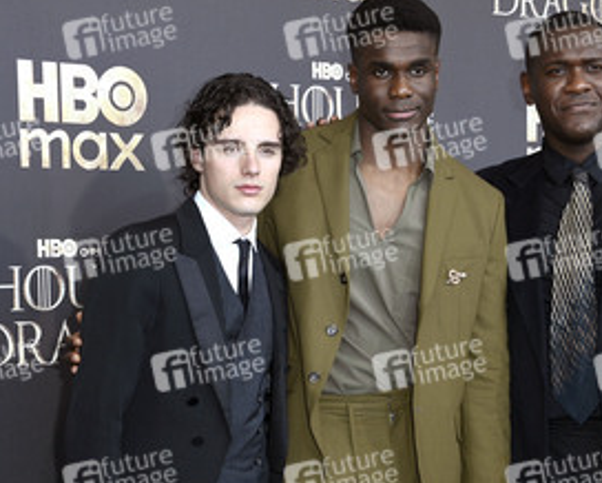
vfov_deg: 15.2
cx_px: 371
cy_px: 310
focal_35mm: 101
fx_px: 1801
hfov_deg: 19.0
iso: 500
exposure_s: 1/250
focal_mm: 65
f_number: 5.6
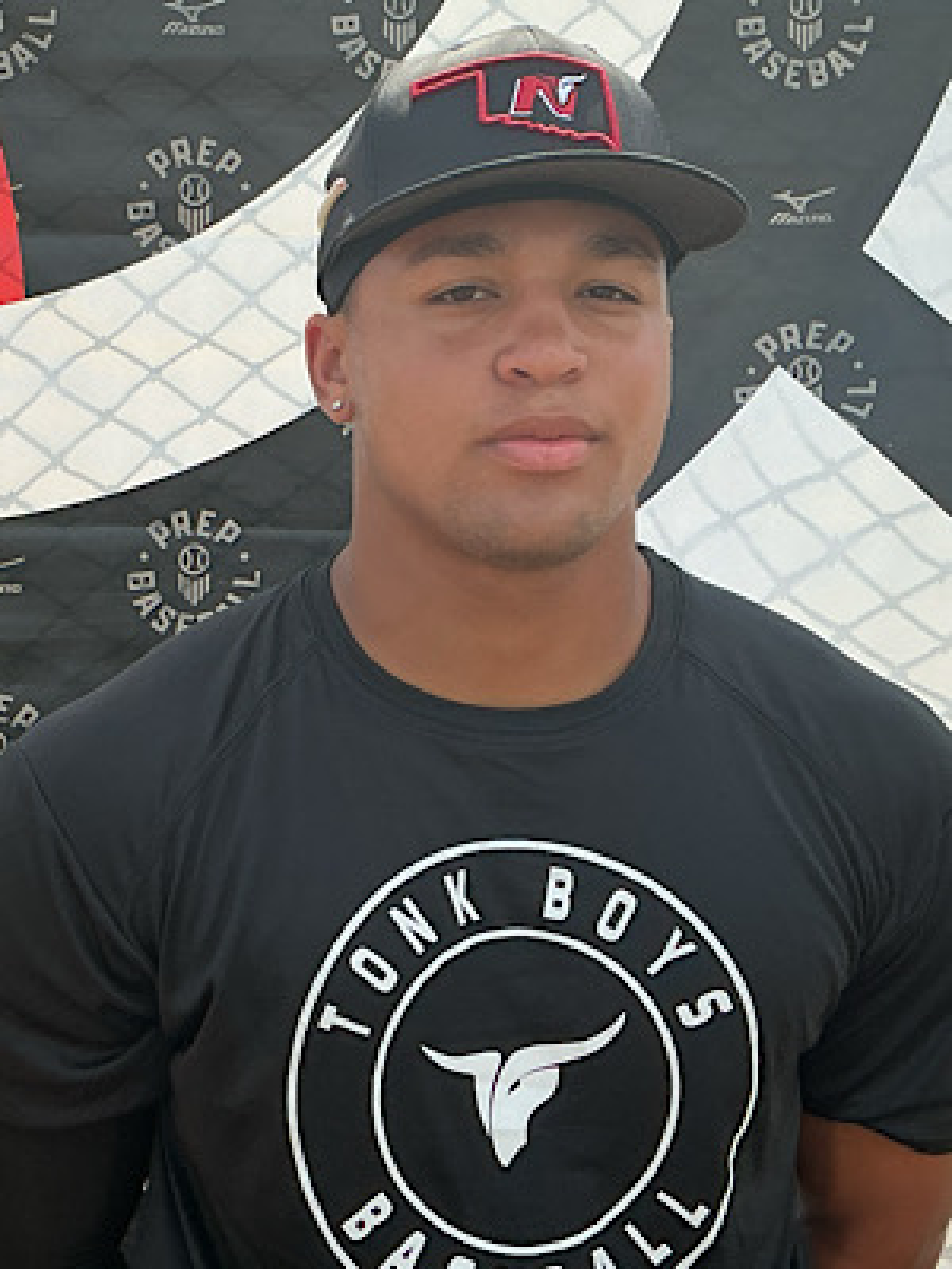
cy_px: 634
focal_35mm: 29
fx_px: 1063
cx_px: 476
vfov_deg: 61.7
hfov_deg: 48.2
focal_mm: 3
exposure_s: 1/1055
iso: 25
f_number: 1.8
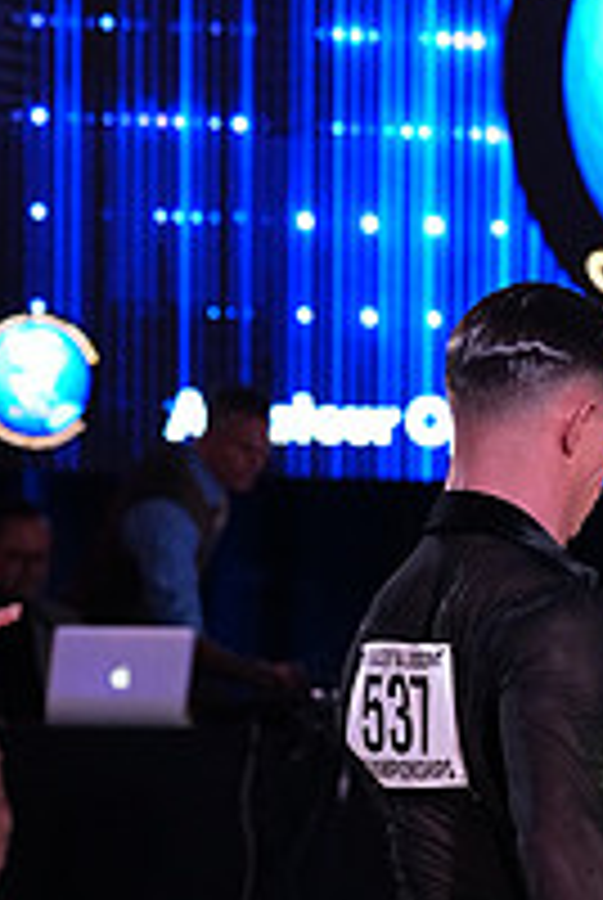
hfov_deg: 4.1
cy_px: 1166
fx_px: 8412
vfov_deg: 6.1
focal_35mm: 336
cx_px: 857
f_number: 5
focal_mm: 116
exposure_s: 1/320
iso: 4000
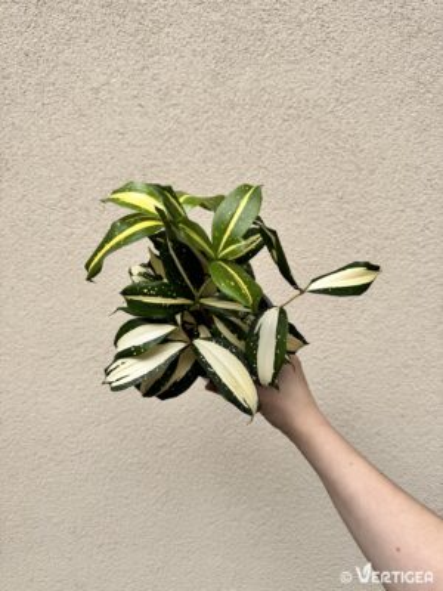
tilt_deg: -7.4
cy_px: 296
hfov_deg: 56.8
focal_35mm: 24
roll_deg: -3.6
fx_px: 410
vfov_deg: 71.6
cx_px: 222
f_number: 1.78
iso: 80
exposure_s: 1/323
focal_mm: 6.76
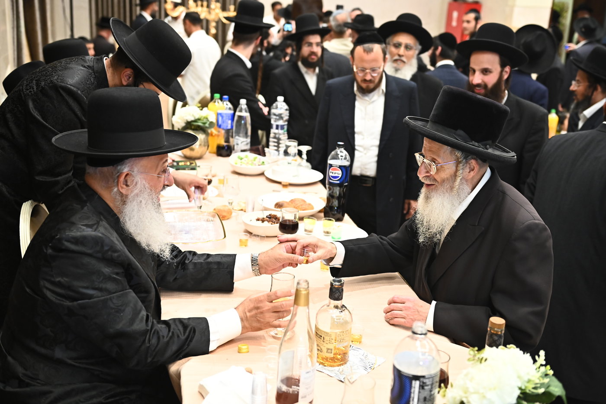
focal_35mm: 44
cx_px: 303
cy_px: 202
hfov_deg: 44.5
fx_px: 741
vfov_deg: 30.5
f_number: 3.2
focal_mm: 44
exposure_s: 1/200
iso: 2500
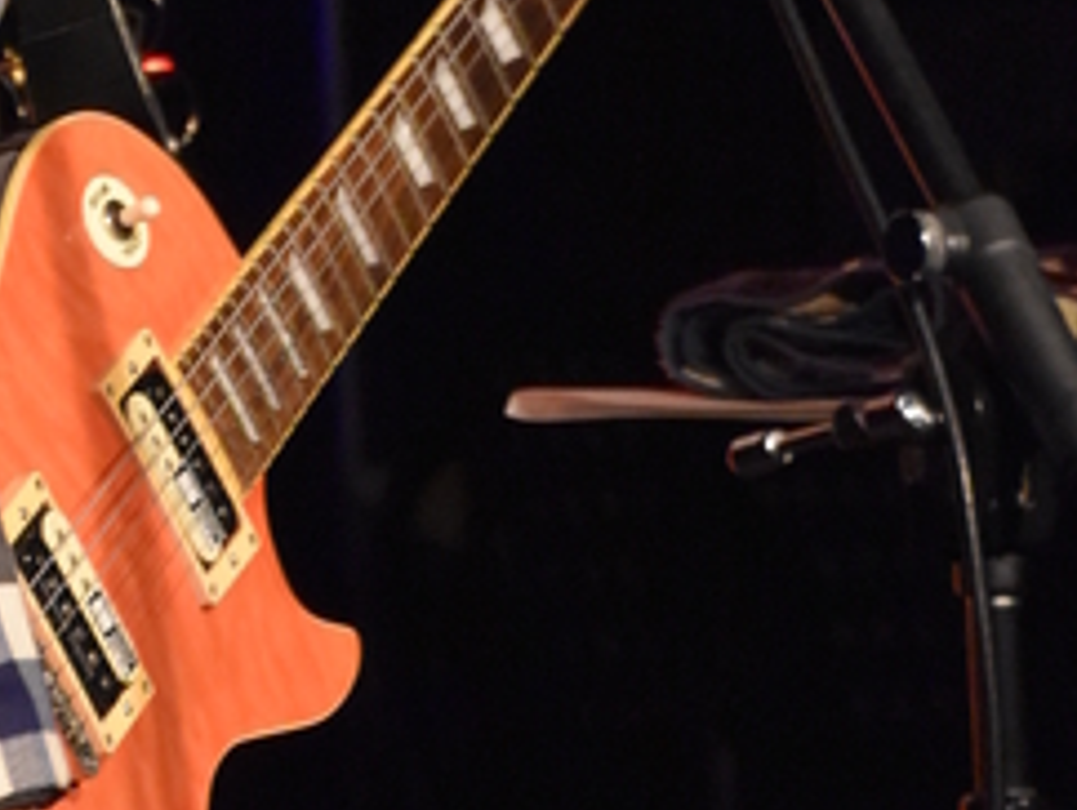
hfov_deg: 5.3
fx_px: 11585
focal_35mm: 372
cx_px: 185
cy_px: -187
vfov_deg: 4.0
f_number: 5.3
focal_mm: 78
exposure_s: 1/60
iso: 4500
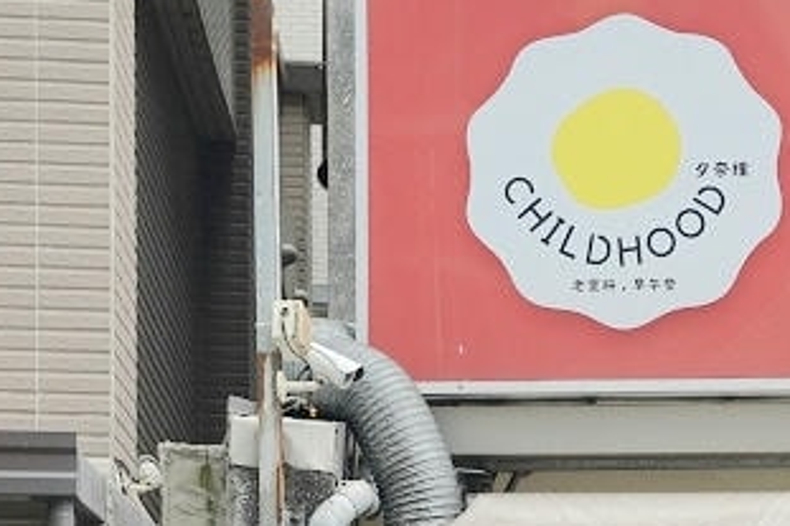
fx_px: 3641
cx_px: 1085
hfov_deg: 12.0
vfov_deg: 8.0
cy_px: 907
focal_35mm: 166
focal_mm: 43
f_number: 4
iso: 160
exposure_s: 1/160
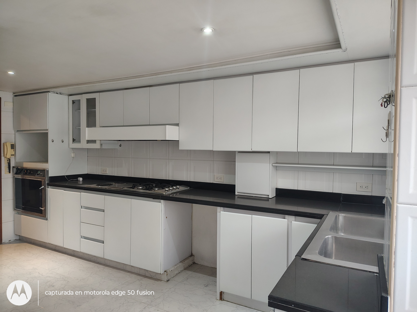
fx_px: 289
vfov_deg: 56.8
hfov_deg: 71.6
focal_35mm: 24
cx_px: 208
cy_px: 156
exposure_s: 1/120
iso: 674
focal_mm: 5.56
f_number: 1.8
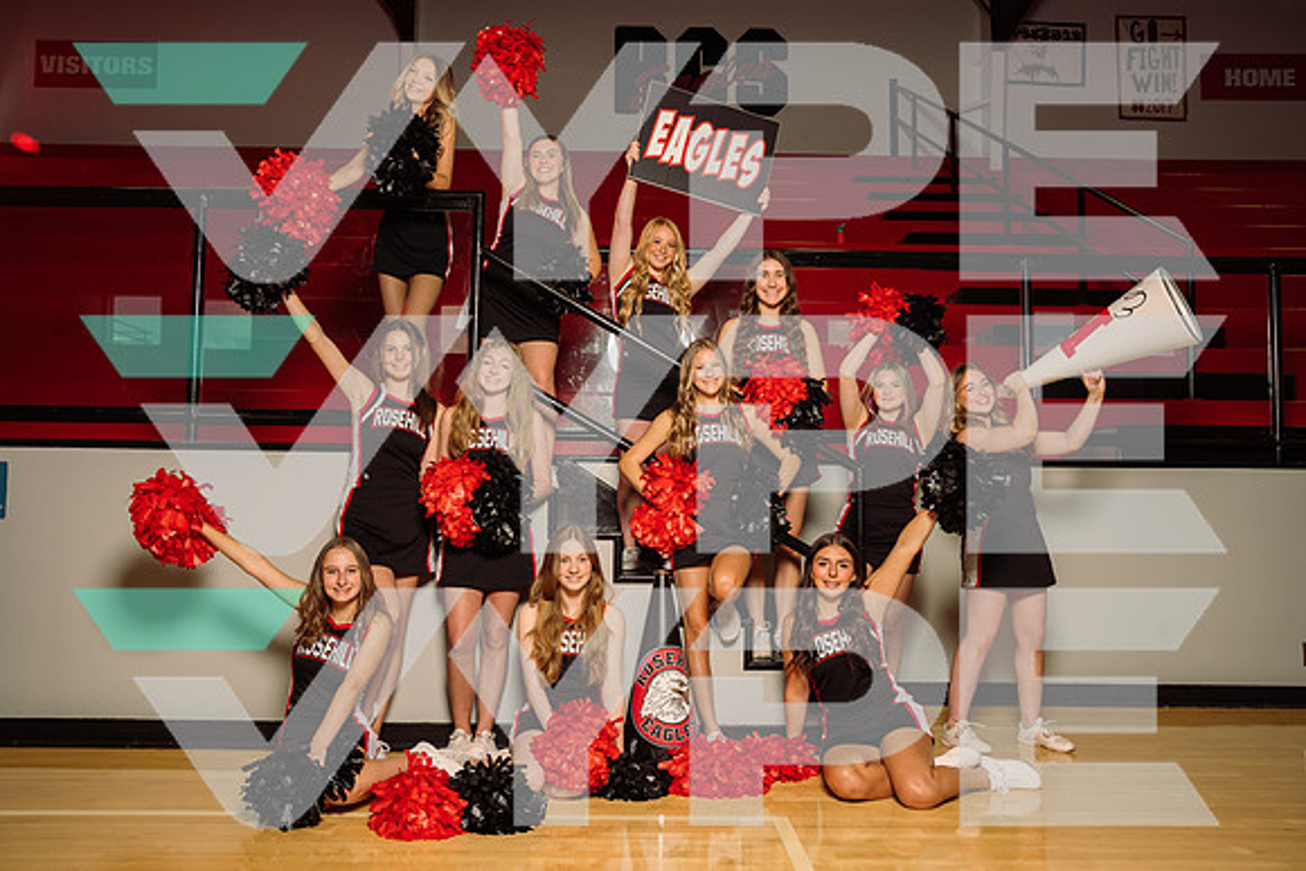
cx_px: 653
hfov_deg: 61.9
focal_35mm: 30
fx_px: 1089
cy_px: 436
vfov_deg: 43.6
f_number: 7.1
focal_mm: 30
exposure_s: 1/250
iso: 250
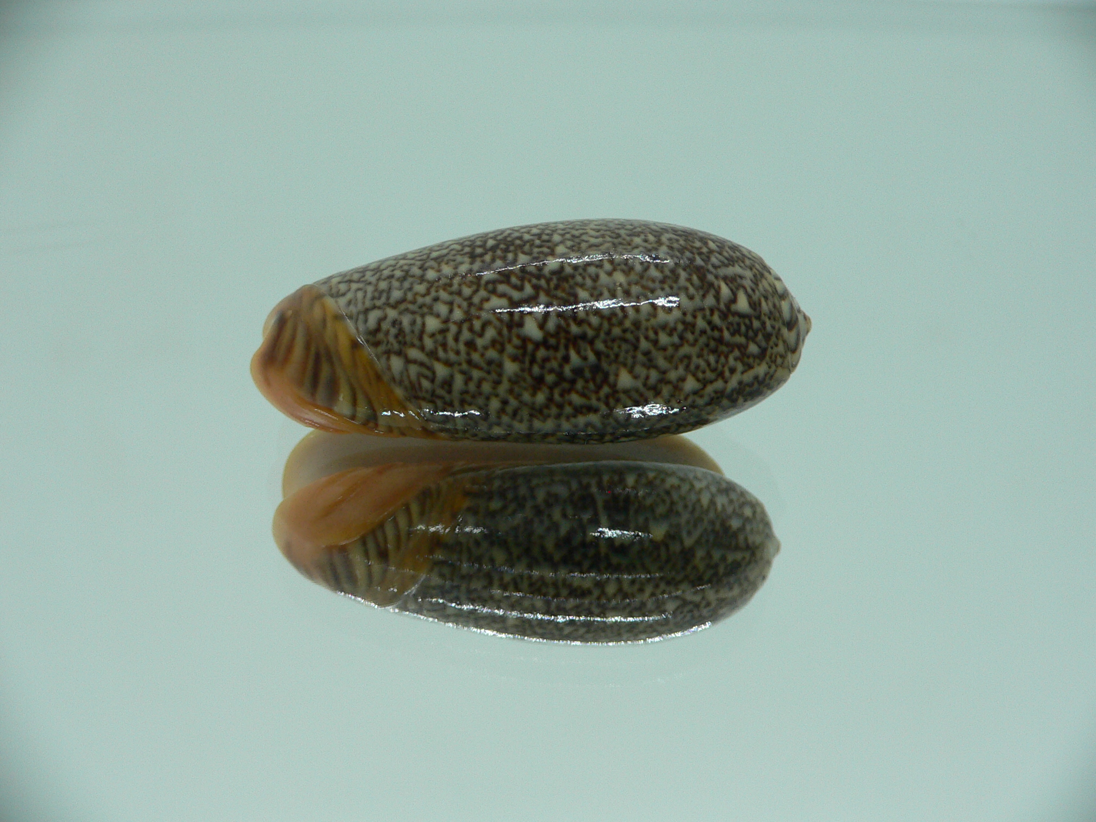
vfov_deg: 40.7
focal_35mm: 35
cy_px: 411
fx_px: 1108
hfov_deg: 52.6
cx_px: 548
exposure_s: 1/60
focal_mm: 4.6
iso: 100
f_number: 2.8
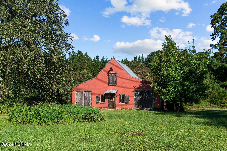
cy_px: 76
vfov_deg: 42.4
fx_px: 196
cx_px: 114
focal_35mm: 31
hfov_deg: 60.3
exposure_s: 1/500
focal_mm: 31
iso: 250
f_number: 8
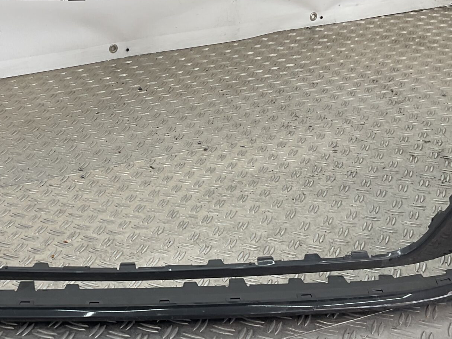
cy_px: 203
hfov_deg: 31.2
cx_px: 125
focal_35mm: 61
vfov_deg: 24.0
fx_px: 797
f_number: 1.8
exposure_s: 1/115
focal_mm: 3
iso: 16
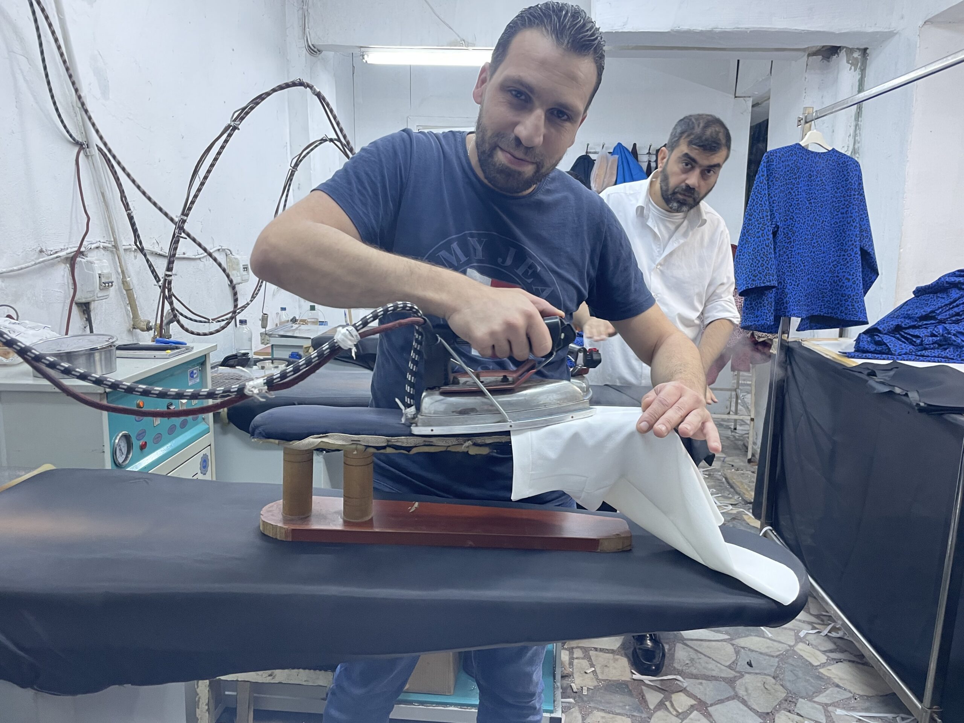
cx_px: 482
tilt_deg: -9.8
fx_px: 724
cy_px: 362
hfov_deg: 67.3
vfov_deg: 53.1
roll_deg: +0.5
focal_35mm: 26
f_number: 1.6
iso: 100
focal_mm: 4.2
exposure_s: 1/50
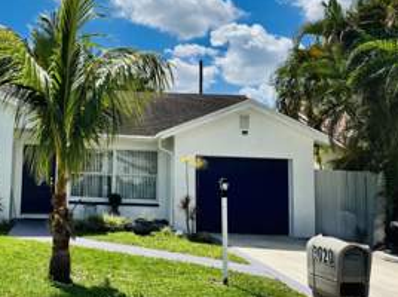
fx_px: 494
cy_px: 120
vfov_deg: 33.4
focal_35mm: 43
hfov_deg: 42.1
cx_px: 85
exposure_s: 1/10417
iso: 80
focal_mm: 6.76
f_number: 1.78
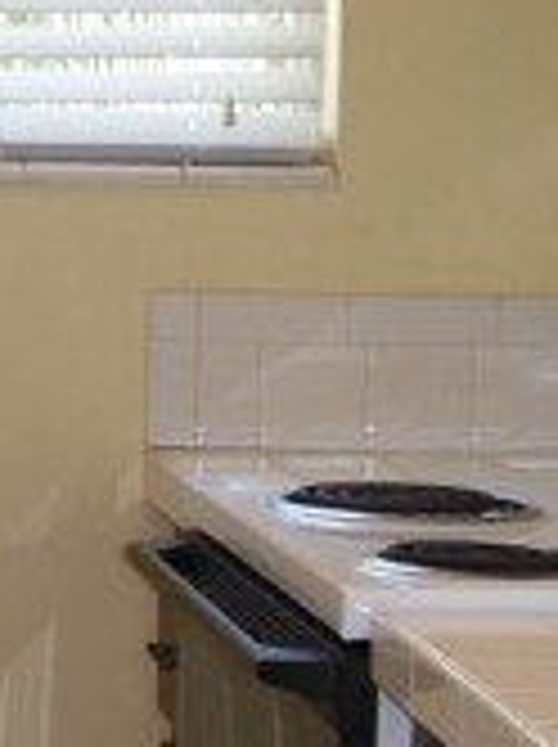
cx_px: -292
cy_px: 315
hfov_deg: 8.2
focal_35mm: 176
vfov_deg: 11.2
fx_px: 3793
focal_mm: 6.8
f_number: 4
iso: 100
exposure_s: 1/40
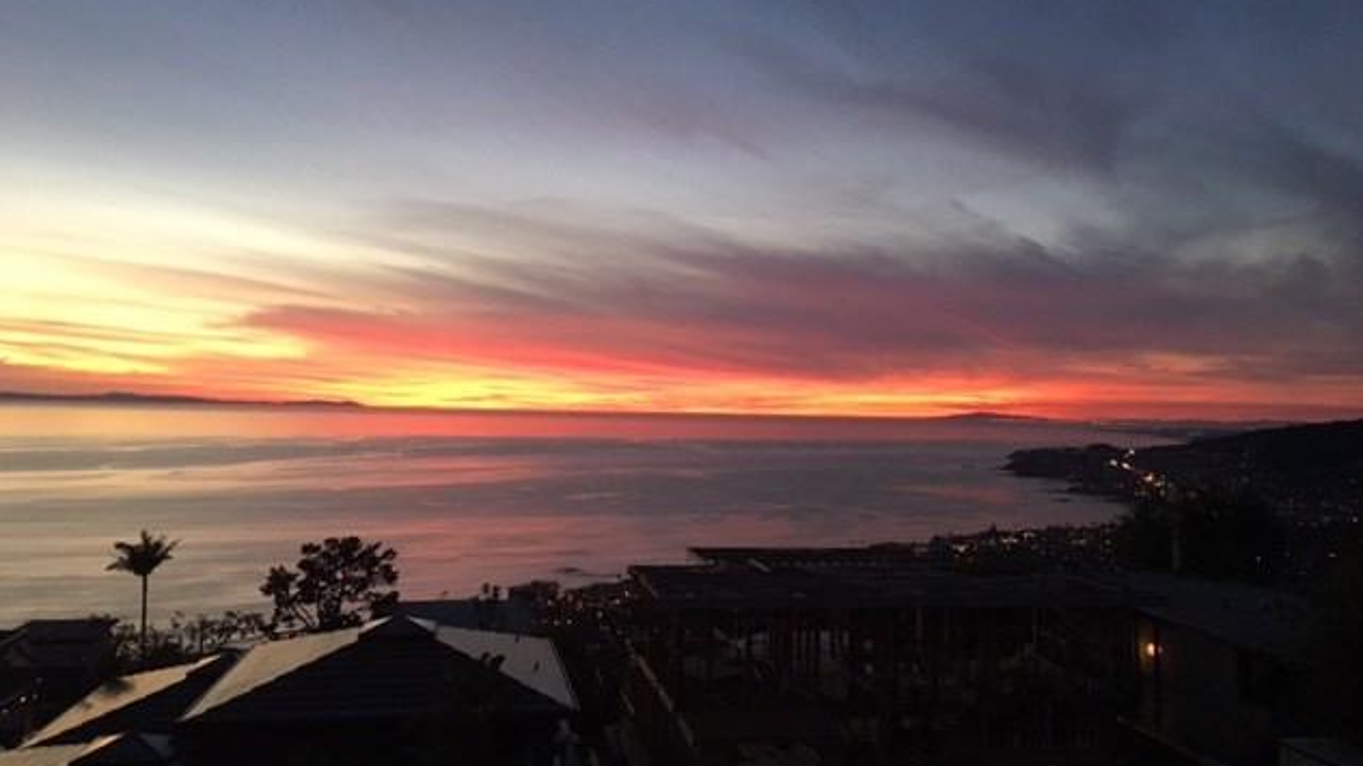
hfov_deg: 61.0
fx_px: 1156
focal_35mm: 32
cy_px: 332
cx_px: 686
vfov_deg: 36.6
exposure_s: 1/30
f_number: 2.2
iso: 125
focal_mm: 4.15
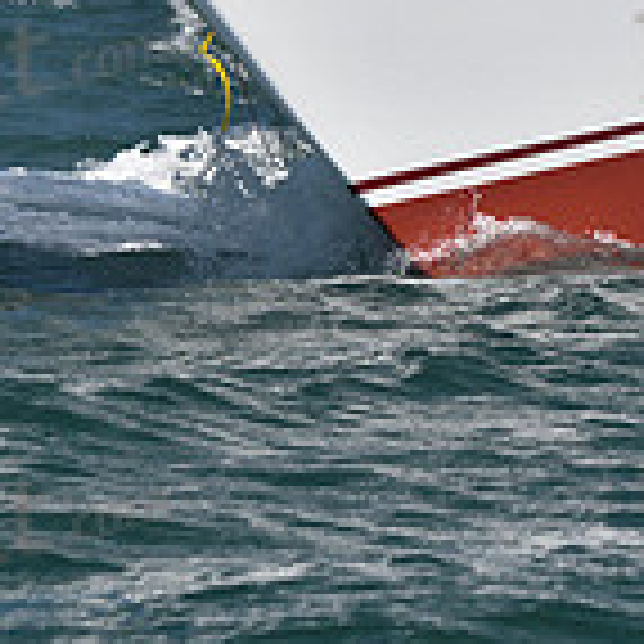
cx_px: 405
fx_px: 9051
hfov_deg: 4.1
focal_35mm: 430
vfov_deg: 4.1
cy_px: -187
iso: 200
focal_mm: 125
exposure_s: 1/1000
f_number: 4.5
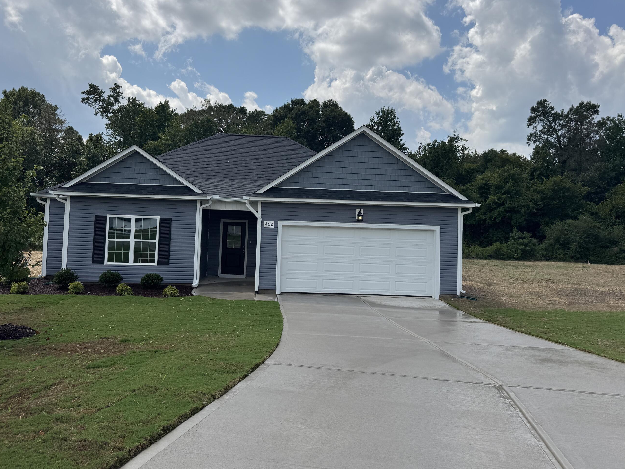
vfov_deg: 49.6
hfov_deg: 63.4
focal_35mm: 28
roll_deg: -1.8
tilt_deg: +2.8
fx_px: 506
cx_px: 304
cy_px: 198
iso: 80
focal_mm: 6.76
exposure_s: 1/7937
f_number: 1.78
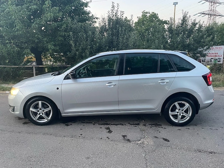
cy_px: 84
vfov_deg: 53.1
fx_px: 168
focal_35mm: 26
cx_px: 112
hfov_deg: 67.3
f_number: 1.6
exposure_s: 1/60
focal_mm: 4.2
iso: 320
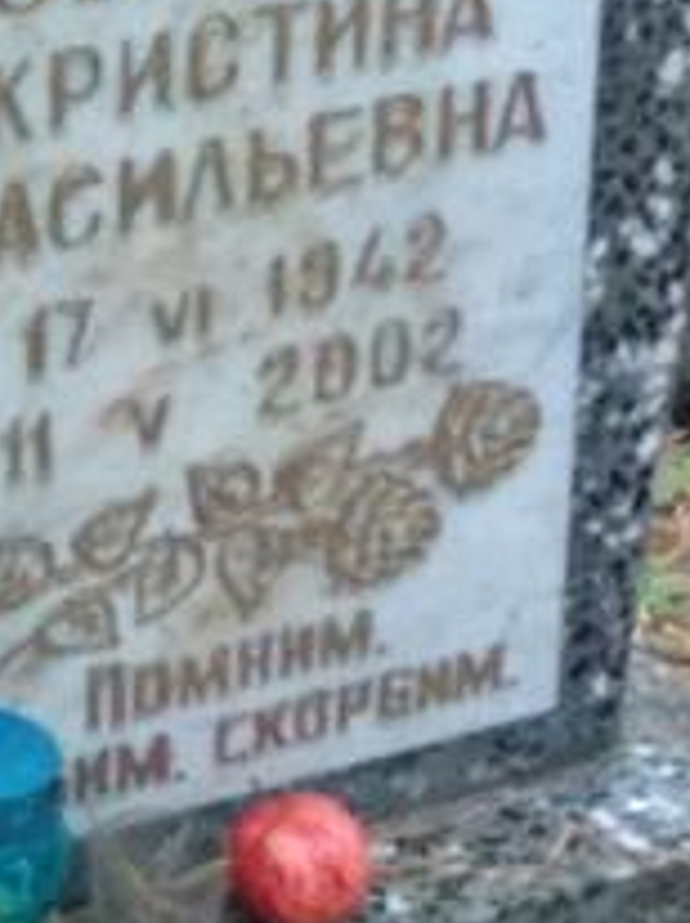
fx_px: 5380
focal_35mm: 202
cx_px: 349
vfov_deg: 9.8
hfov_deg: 7.3
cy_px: 417
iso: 1250
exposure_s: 1/30
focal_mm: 5.99
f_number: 2.6
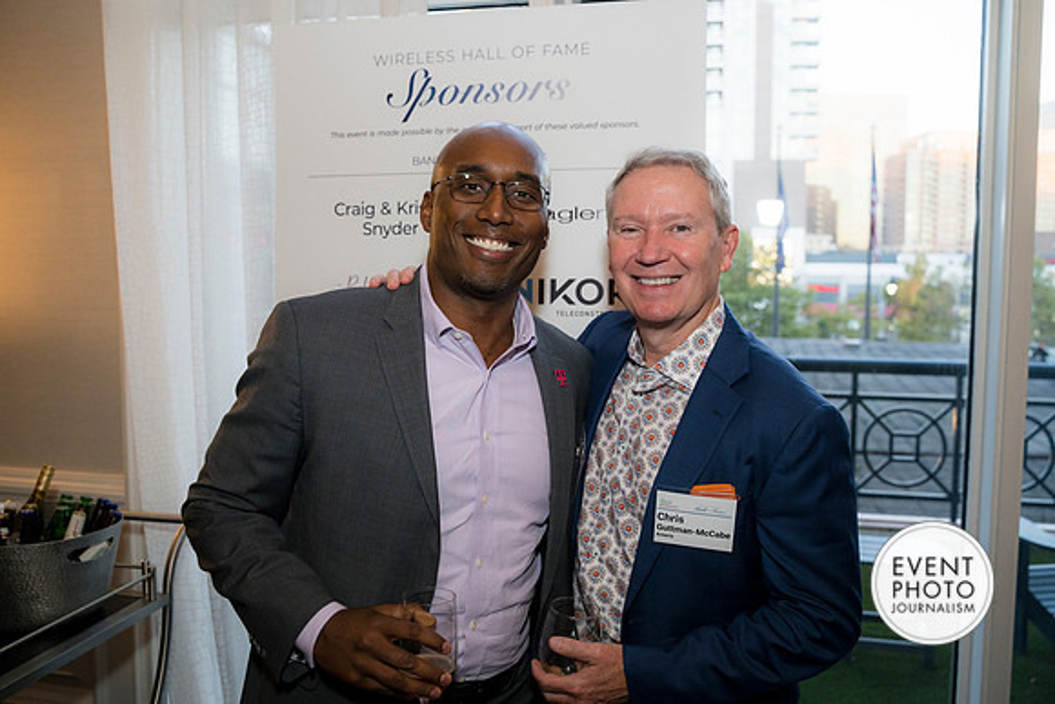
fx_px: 938
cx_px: 528
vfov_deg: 41.1
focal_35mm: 32
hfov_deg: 58.7
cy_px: 352
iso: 800
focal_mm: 32
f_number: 4
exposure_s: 1/125
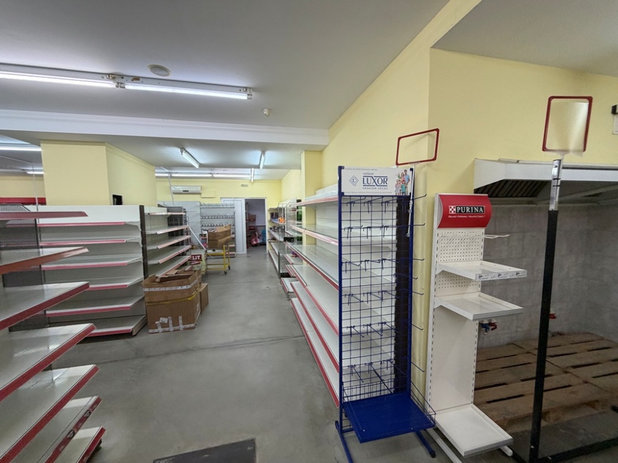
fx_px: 250
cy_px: 232
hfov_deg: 102.1
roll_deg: +2.2
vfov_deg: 85.7
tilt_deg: -6.6
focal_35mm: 14
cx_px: 309
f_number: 2.2
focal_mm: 2.22
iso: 200
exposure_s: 1/100
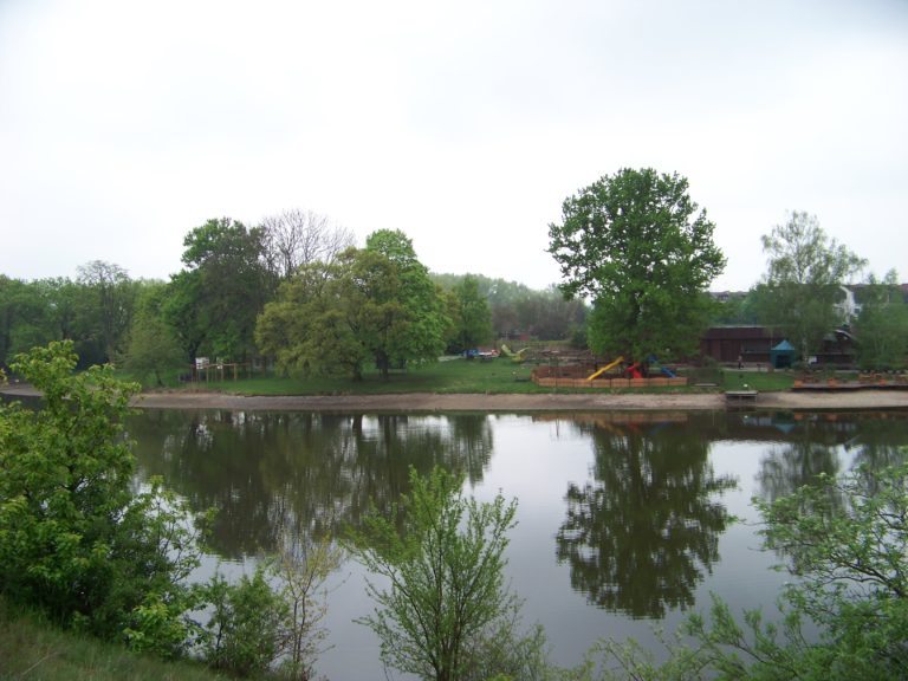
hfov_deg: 51.4
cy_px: 340
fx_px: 944
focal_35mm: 36
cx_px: 454
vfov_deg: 39.7
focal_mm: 5.85
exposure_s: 1/125
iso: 64
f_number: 2.8
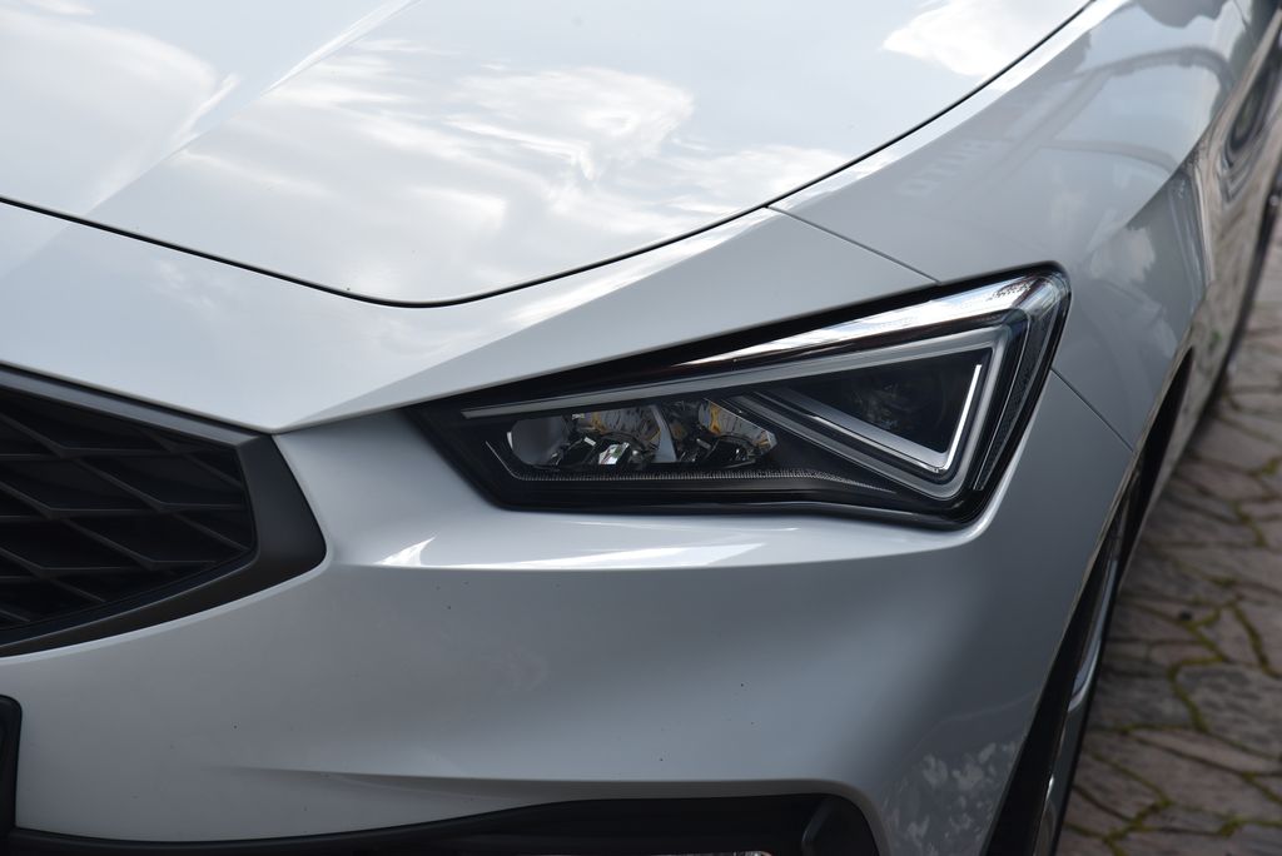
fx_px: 4276
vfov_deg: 11.4
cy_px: 428
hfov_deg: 17.1
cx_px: 641
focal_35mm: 120
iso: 500
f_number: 9
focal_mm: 120
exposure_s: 1/320
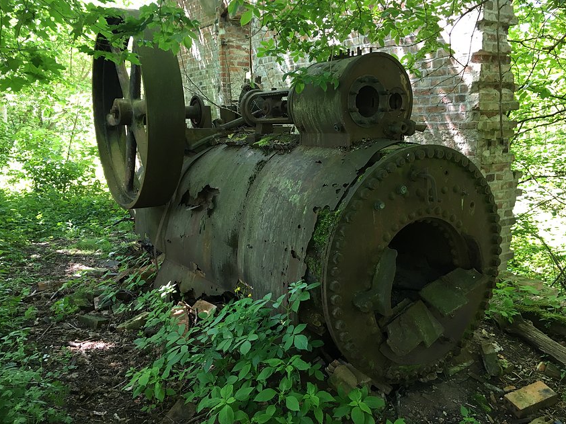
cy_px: 210
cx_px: 293
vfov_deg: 45.4
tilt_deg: -10.3
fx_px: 507
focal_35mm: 31
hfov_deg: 58.4
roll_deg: +0.2
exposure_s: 1/33
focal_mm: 4.15
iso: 64
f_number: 2.2
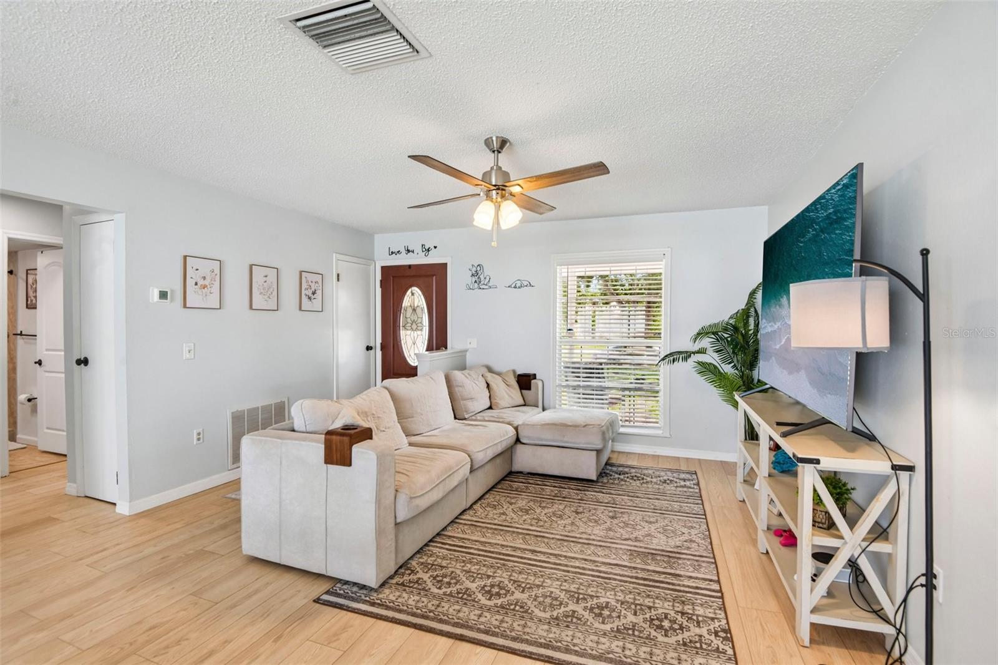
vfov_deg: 73.7
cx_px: 499
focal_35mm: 16
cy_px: 332
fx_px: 443
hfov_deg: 96.7
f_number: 8
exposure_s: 1/50
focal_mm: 16
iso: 400
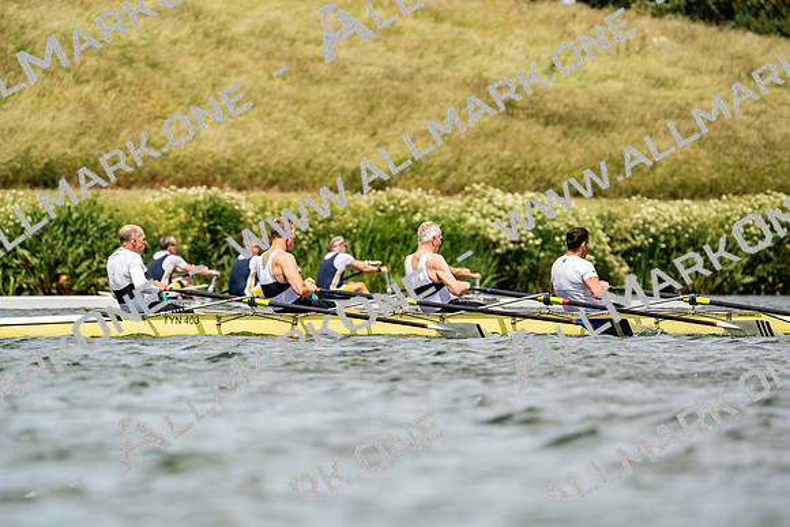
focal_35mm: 394
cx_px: 395
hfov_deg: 5.2
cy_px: 264
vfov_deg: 3.5
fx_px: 8648
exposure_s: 1/2000
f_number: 6.3
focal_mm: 394
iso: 250
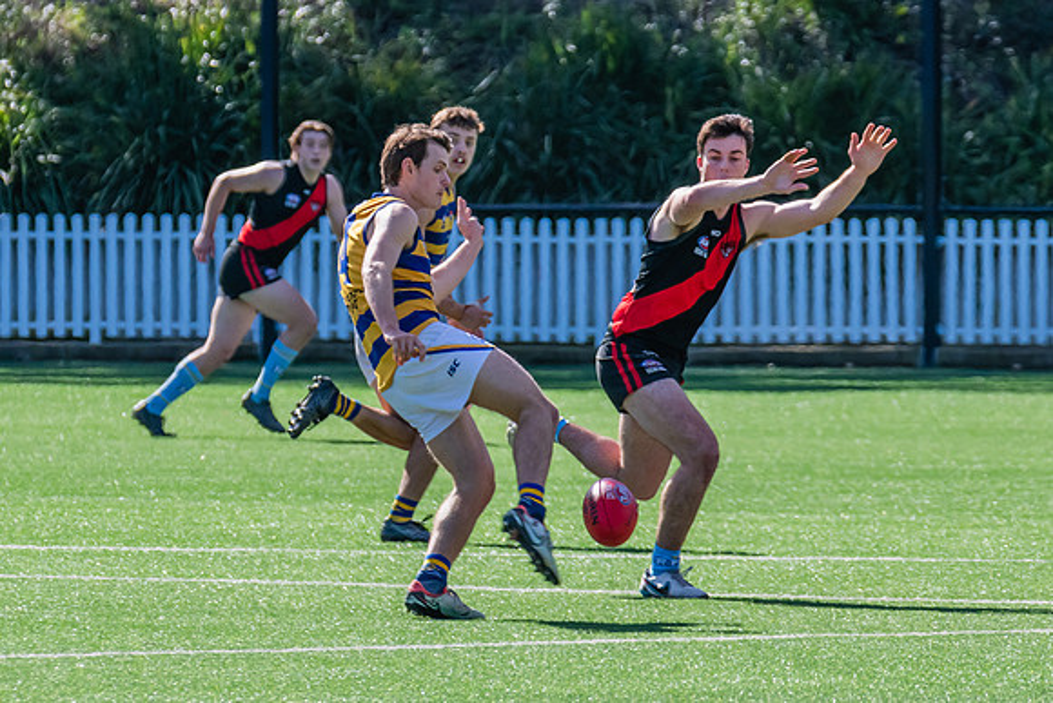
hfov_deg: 3.5
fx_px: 17037
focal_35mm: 582
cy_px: 360
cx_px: 547
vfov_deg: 2.4
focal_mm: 360
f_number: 11
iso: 800
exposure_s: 1/1000
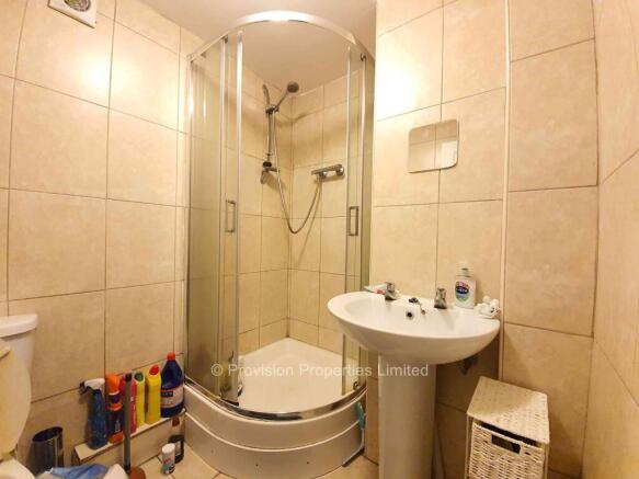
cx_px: 320
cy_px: 240
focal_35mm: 13
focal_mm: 1.8
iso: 640
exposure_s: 1/25
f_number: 2.2
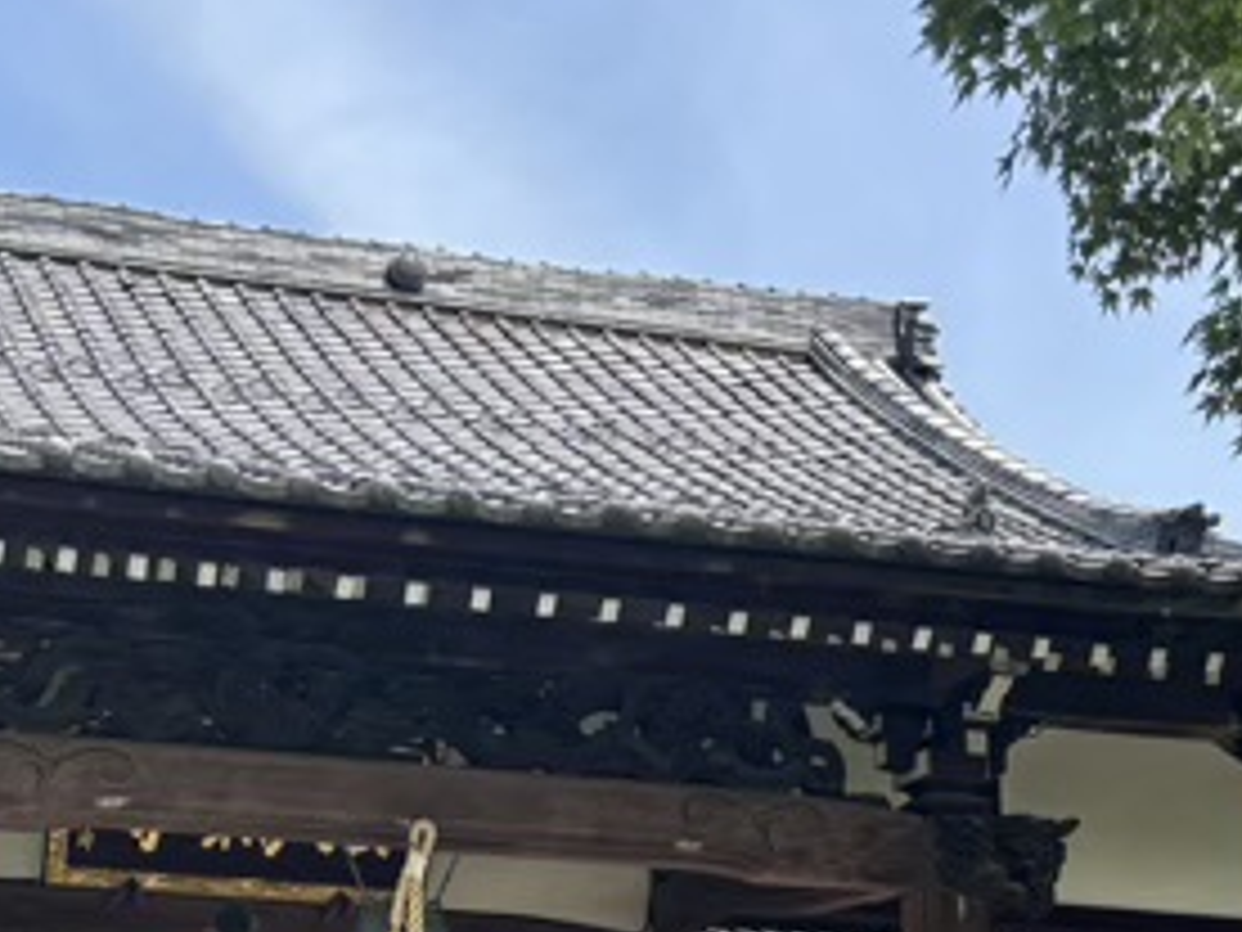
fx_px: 2368
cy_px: 1060
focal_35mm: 66
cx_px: 194
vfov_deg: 21.0
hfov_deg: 28.6
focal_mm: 5.96
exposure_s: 1/935
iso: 50
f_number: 1.6
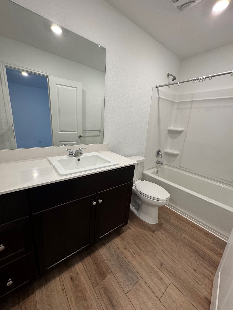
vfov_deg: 102.1
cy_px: 155
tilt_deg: -14.9
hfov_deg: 85.7
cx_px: 116
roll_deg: -2.4
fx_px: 126
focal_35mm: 14
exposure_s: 1/120
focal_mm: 2.22
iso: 200
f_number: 2.2
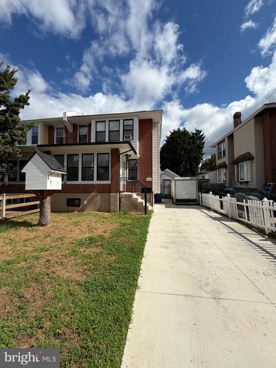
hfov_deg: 85.7
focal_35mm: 14
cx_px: 138
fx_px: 149
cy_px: 184
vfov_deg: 102.1
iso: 20
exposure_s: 1/1497
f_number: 2.2
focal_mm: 2.22
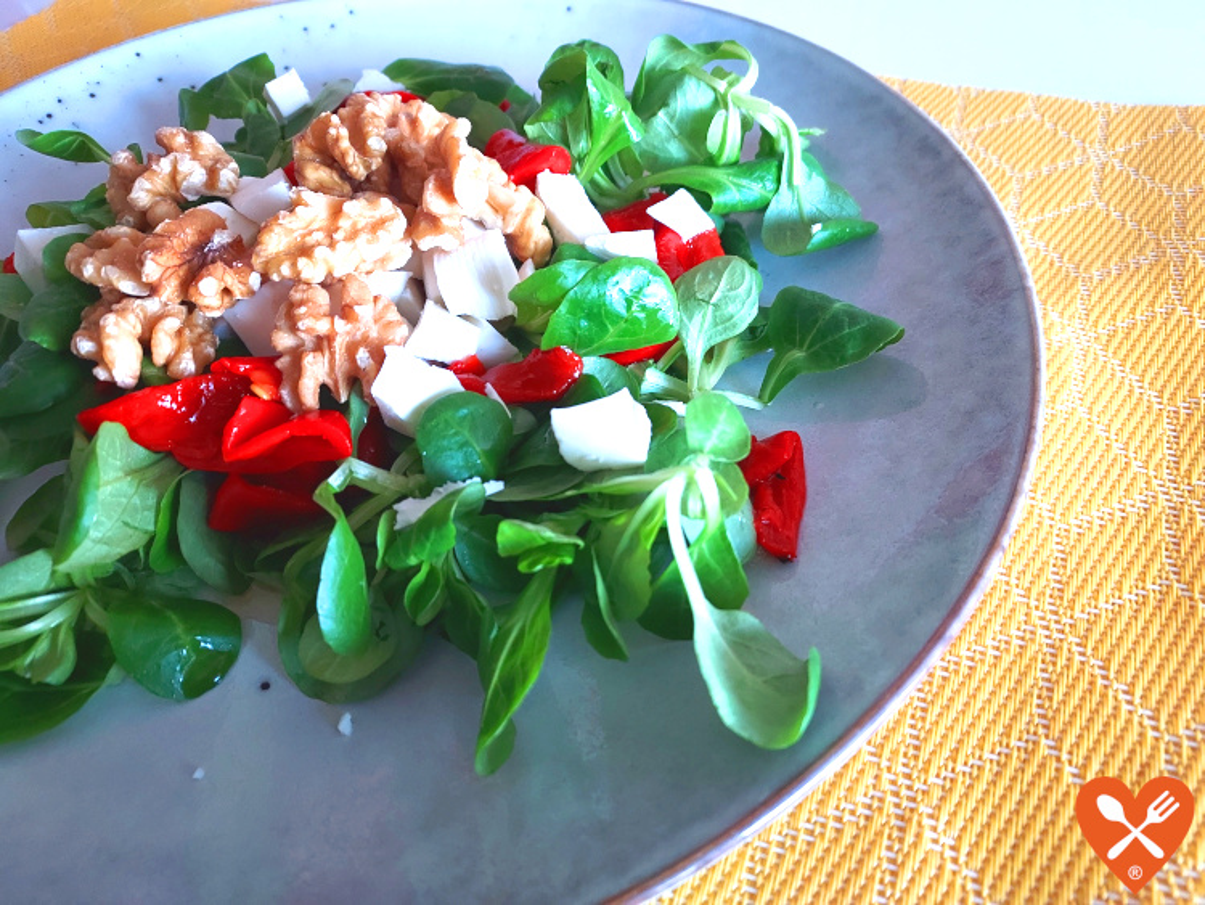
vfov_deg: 56.8
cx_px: 602
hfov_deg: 71.6
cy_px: 452
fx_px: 836
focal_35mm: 24
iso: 125
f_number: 1.8
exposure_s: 1/50
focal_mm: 4.6
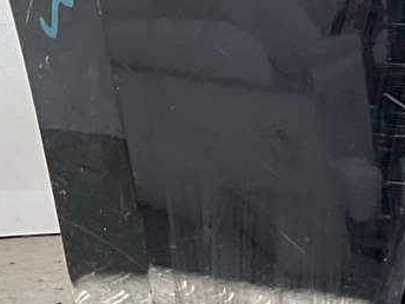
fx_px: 1989
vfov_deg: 8.7
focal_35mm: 170
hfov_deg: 10.7
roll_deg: +1.0
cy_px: 61
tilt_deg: -5.3
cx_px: 778
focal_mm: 3
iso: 20
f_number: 1.8
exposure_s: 1/100
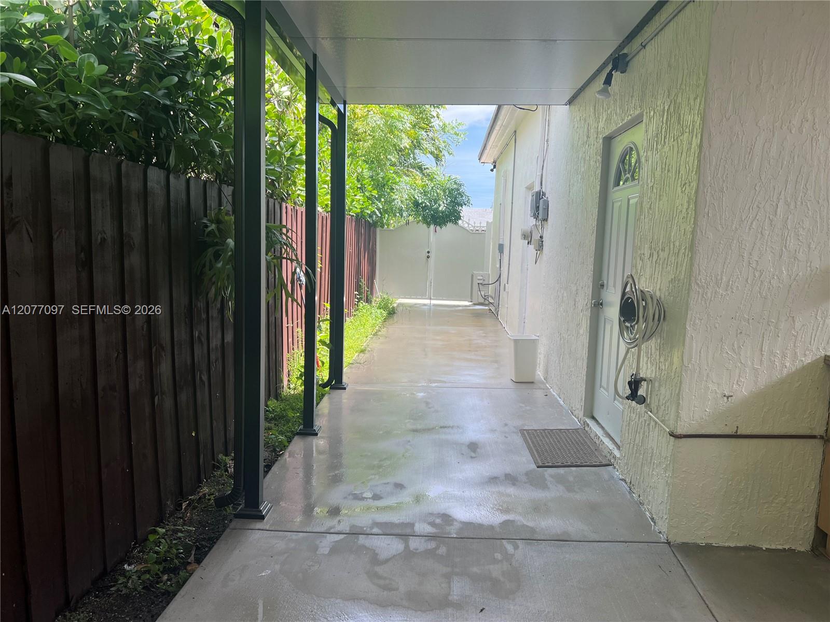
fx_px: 623
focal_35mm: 26
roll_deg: -2.1
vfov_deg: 53.1
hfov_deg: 67.3
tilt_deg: -6.6
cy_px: 311
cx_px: 415
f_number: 1.5
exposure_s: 1/733
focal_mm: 5.7
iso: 50
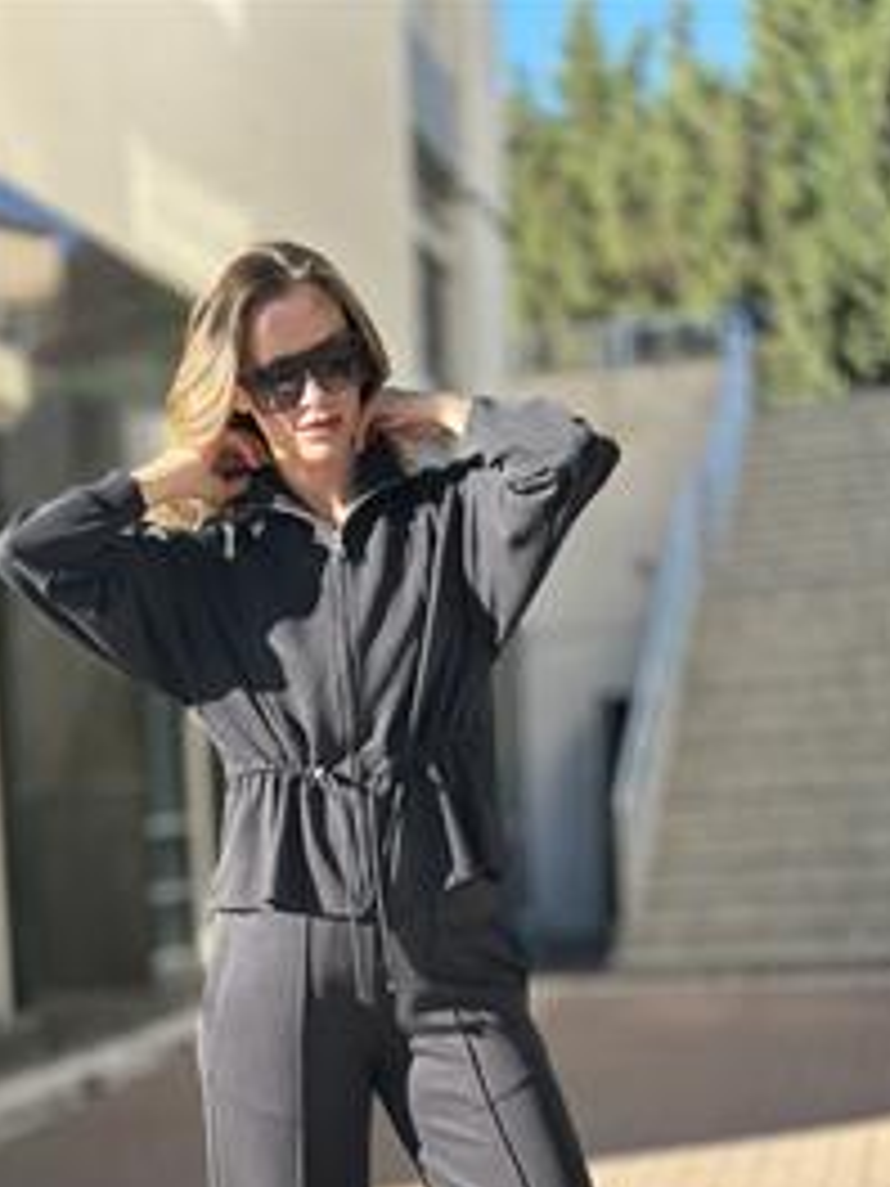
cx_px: 324
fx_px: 2571
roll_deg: +3.0
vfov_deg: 25.6
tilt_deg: -3.3
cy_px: 919
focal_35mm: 75
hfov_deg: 19.6
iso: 80
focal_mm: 6.86
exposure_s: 1/773
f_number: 1.78
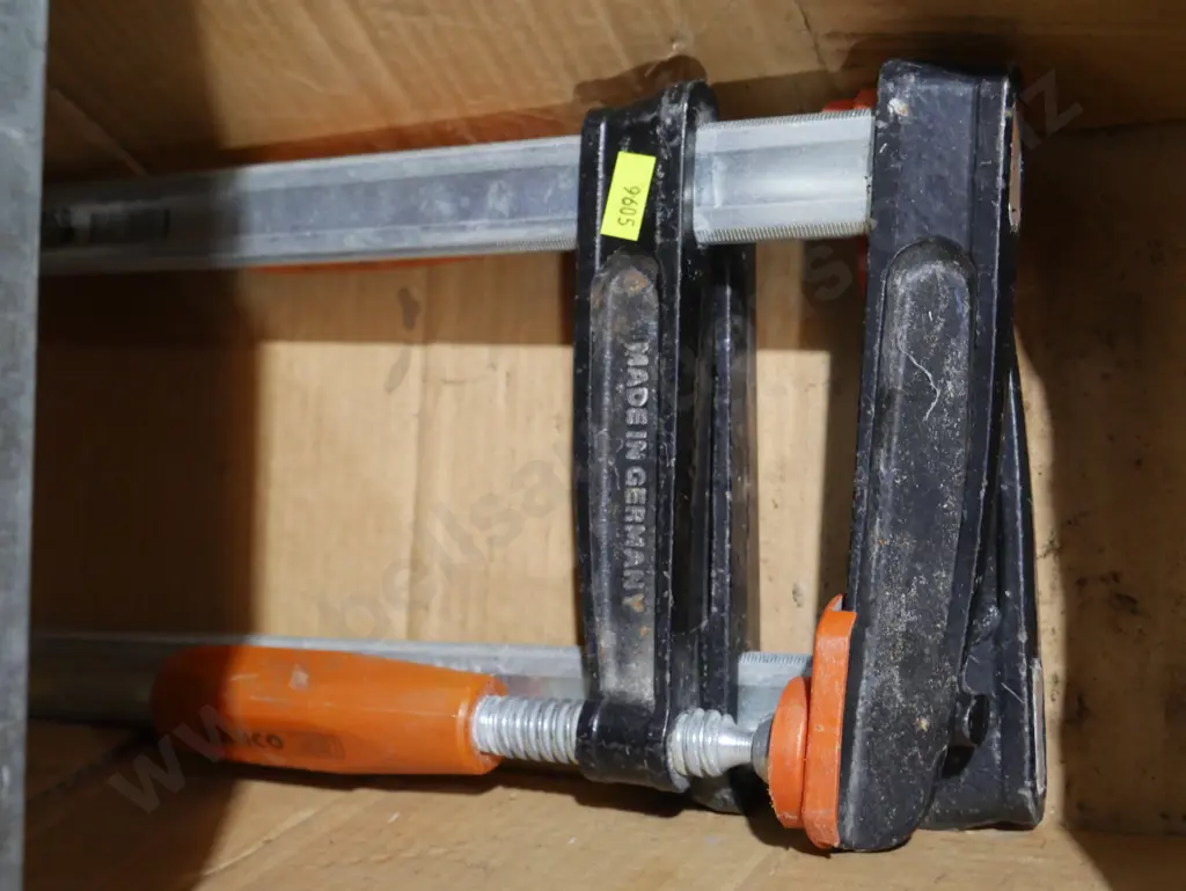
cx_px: 593
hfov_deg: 44.8
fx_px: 1440
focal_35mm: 42
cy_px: 446
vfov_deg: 34.4
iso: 2000
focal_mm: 21
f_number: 4.6
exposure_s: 1/60
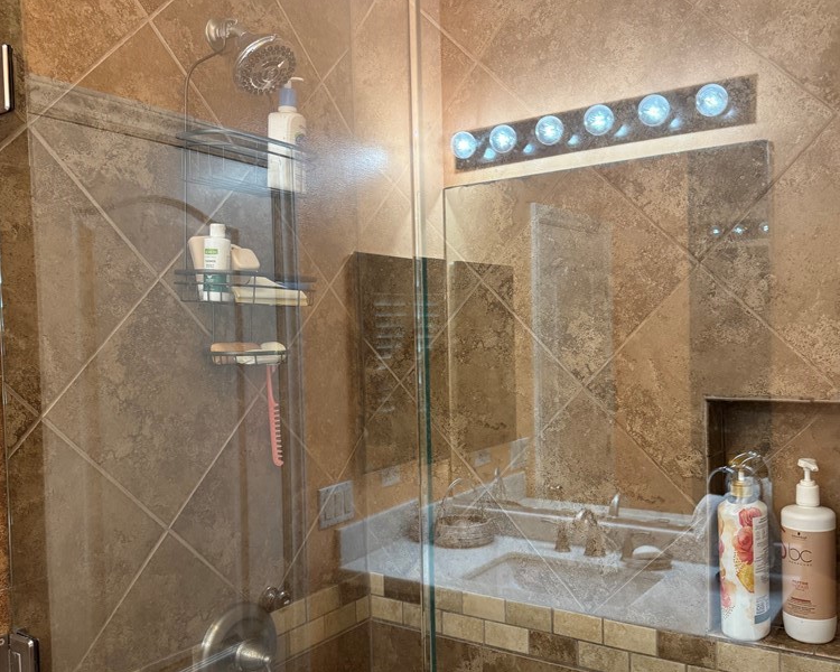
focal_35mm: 32
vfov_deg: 45.8
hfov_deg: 55.7
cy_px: 352
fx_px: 796
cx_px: 428
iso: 250
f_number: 1.78
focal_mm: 6.76
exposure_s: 1/60
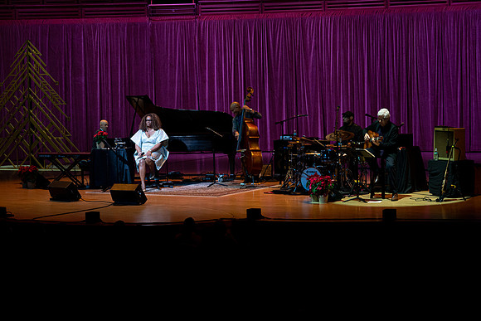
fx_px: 1203
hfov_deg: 22.6
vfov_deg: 15.2
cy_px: 160
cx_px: 240
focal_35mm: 90
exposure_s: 1/320
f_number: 5
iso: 2500
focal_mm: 90
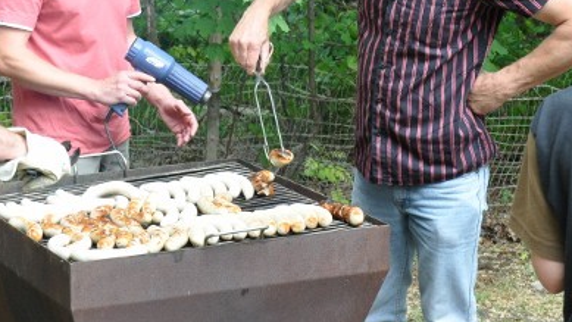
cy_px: 20
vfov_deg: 9.4
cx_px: 150
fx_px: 1957
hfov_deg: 16.6
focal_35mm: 129
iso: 800
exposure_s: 1/200
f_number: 7.1
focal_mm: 40
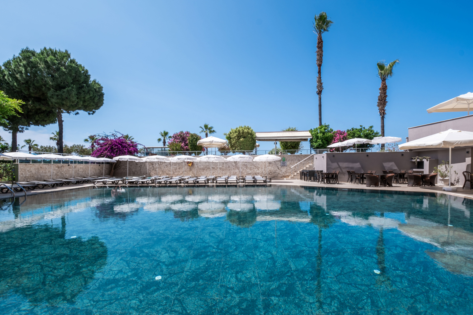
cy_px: 158
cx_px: 236
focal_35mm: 15
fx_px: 197
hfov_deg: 100.4
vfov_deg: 77.3
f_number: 13
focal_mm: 10
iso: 125
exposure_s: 1/125
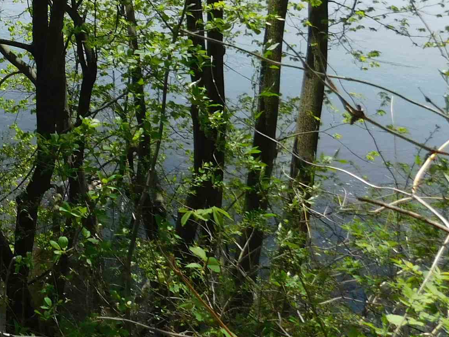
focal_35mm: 62
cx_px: -148
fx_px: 804
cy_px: 23
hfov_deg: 26.1
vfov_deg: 23.0
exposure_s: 1/400
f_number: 6
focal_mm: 4
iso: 125
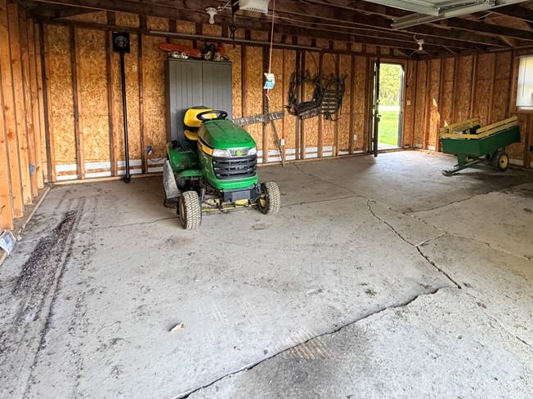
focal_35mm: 22
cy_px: 133
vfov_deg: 59.7
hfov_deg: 75.3
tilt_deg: -6.1
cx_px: 328
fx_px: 339
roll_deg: -0.4
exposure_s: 1/73
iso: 320
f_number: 2.2
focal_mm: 2.22
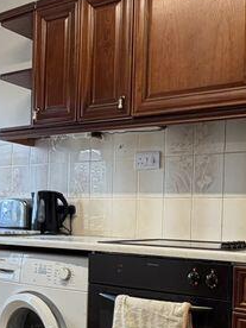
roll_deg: -2.2
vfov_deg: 36.3
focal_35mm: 52
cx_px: 122
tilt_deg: -1.9
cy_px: 229
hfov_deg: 28.0
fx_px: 493
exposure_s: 1/121
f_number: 2.2
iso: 200
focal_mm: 2.22
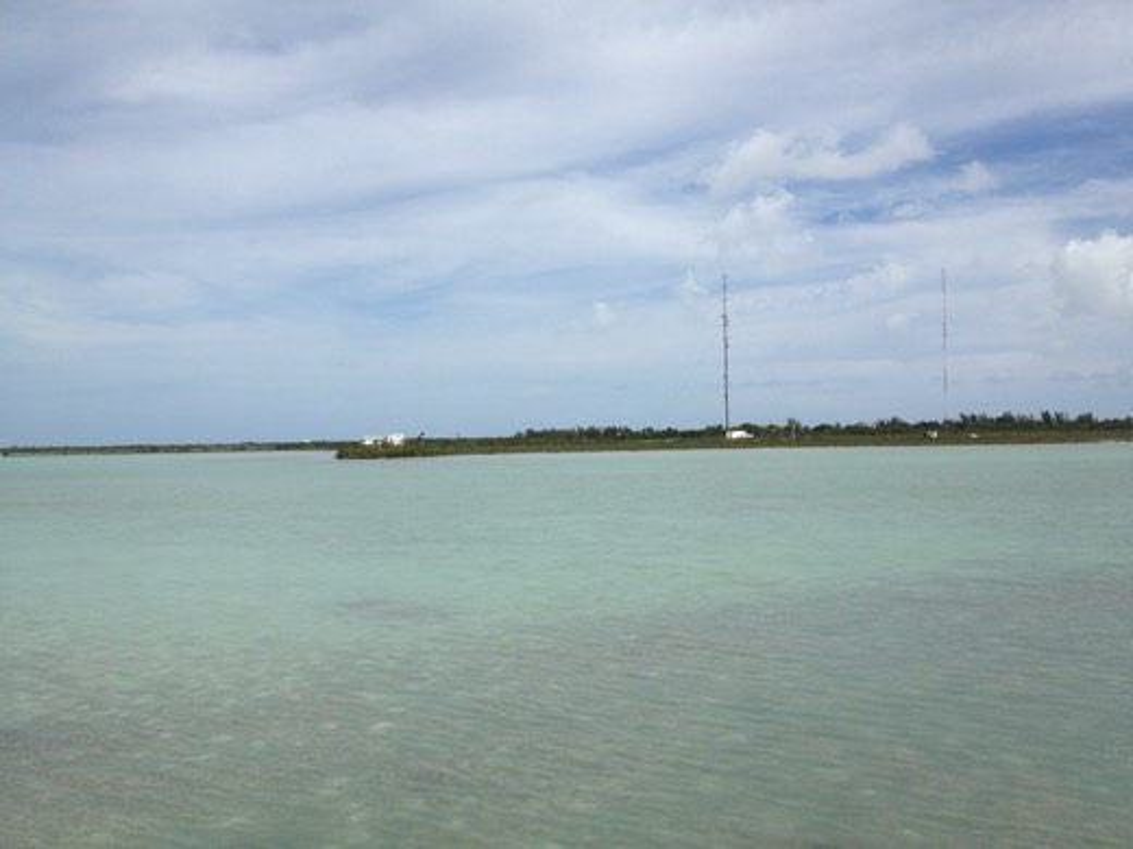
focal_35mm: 35
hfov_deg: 52.6
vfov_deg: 40.7
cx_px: 566
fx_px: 1146
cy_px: 424
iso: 64
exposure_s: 1/3460
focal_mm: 4.28
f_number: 2.4
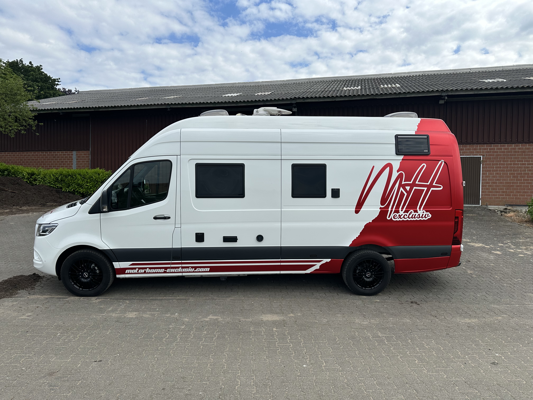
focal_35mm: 24
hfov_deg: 71.6
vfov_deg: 56.8
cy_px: 200
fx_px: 370
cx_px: 266
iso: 80
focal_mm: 6.86
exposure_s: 1/4348
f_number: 1.78
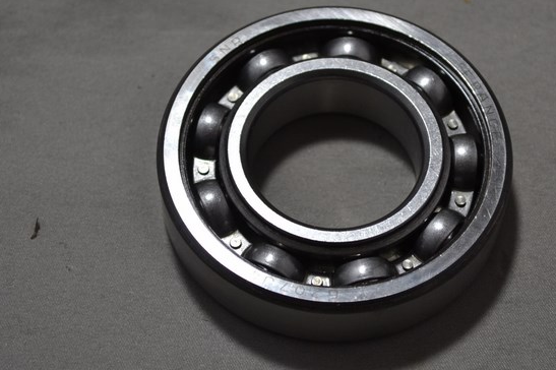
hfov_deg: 20.7
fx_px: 1524
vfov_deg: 13.8
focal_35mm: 99
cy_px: 169
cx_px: 318
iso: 400
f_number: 5.3
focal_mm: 45
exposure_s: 1/50
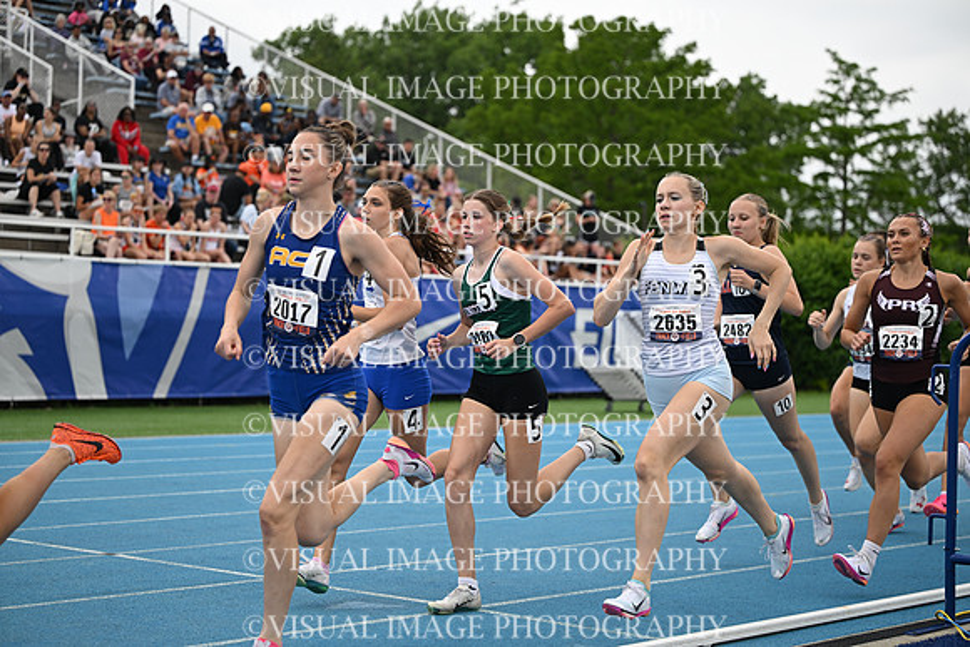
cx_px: 485
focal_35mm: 70
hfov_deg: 28.8
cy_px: 324
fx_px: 1886
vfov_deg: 19.5
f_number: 2.8
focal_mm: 70
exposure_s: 1/3200
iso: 250
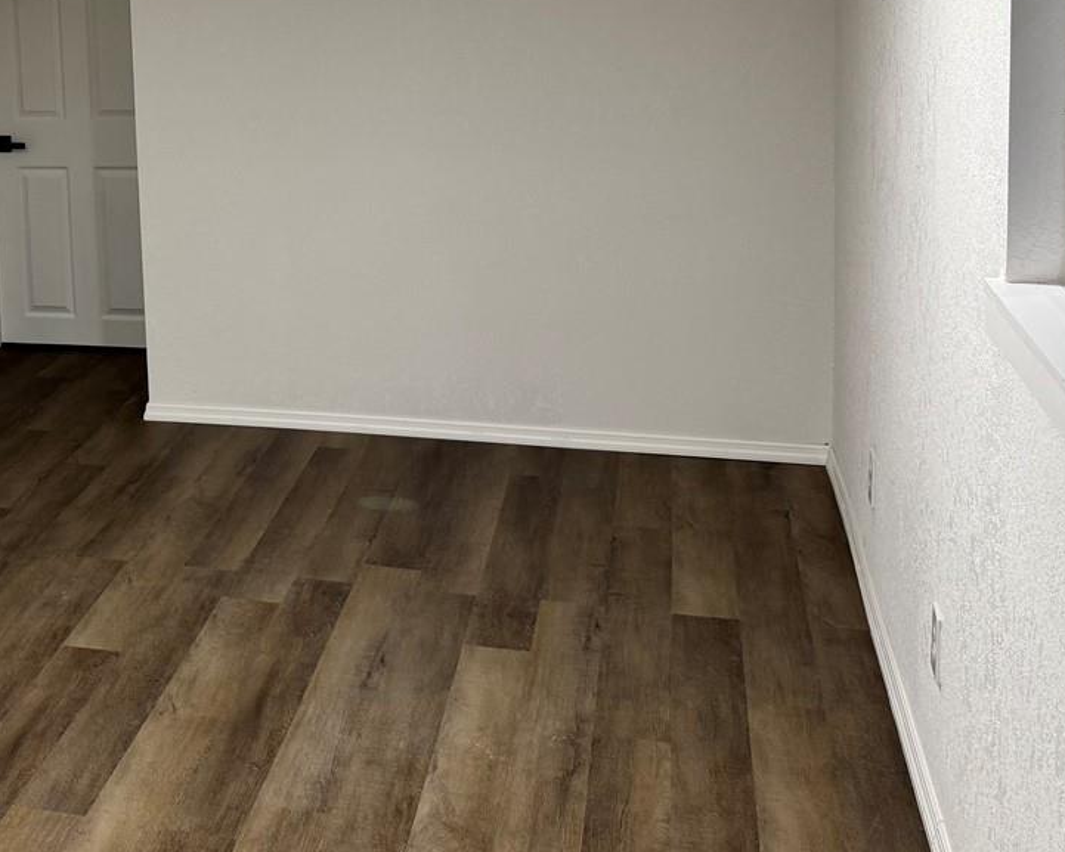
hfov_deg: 33.7
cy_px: 108
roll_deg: +3.7
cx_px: 66
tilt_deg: -6.0
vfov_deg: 28.2
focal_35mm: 52
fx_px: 1639
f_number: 1.78
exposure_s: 1/60
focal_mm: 6.76
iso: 160
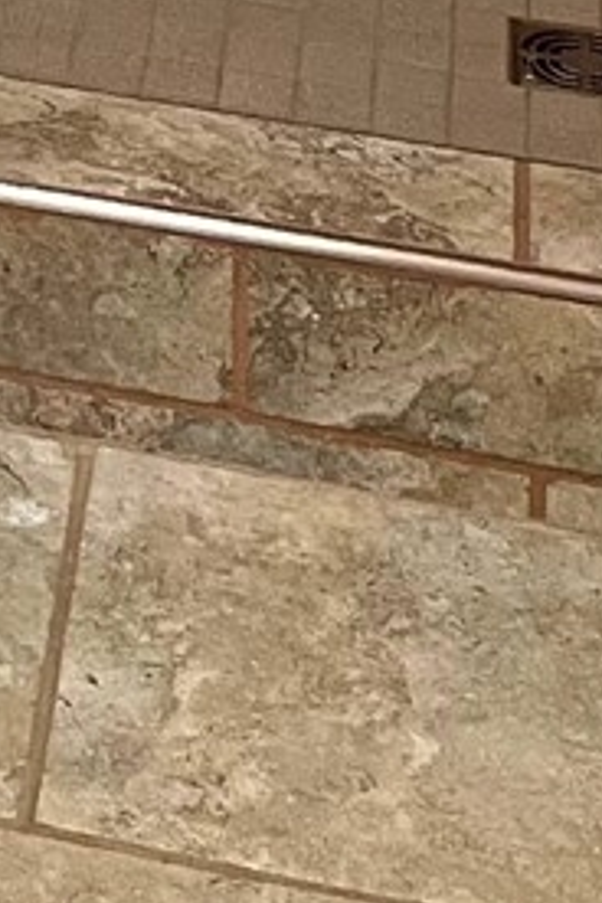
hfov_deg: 8.3
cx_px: -844
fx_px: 3787
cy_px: -1459
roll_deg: +1.1
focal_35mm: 151
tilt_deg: -8.6
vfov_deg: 10.9
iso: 160
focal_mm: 5.1
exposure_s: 1/60
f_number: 1.6
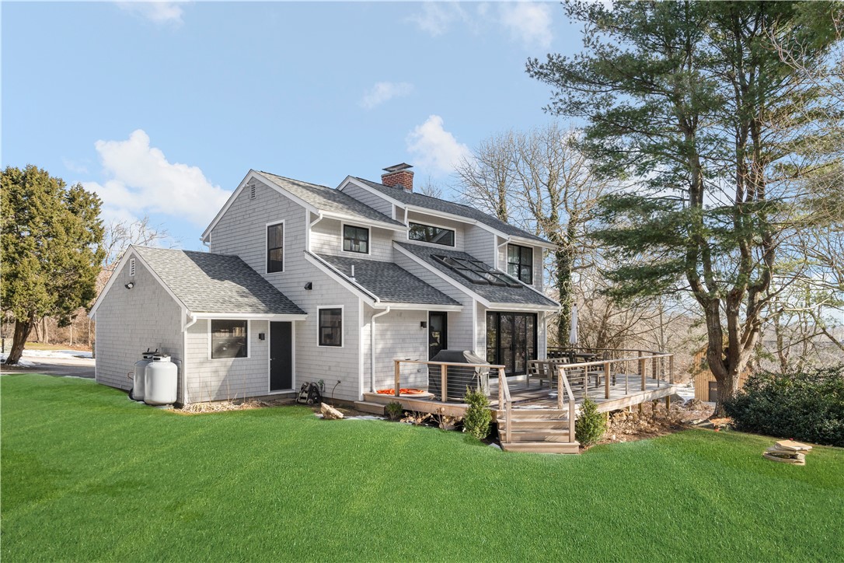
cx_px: 422
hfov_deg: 78.6
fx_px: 516
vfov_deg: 57.2
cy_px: 282
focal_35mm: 22
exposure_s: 1/1000
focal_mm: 22
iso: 500
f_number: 7.1
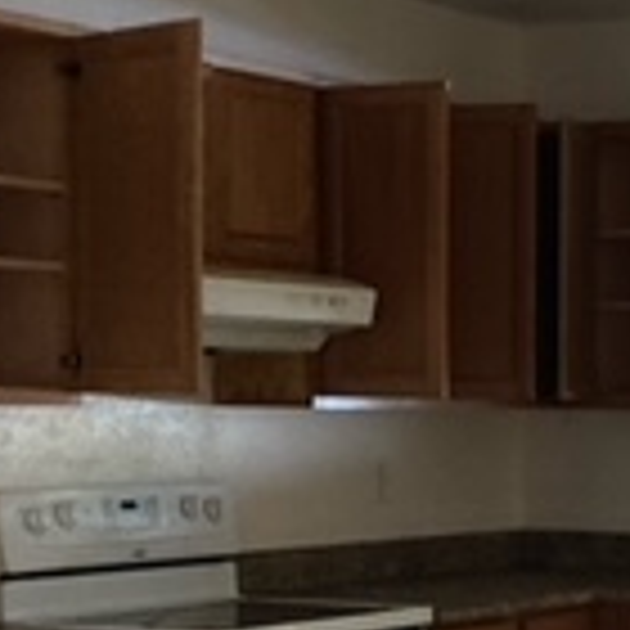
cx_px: 580
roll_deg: -1.1
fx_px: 2327
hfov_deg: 15.2
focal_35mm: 113
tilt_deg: +0.0
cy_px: 500
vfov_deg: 15.3
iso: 640
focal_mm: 3.99
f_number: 1.8
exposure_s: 1/24
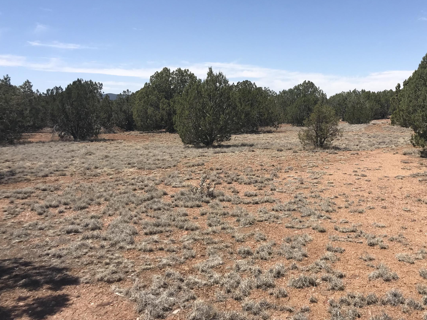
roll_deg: -0.5
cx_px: 286
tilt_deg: -2.6
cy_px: 138
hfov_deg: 47.1
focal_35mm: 39
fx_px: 481
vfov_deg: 36.7
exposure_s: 1/2994
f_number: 1.8
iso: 20
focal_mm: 3.99
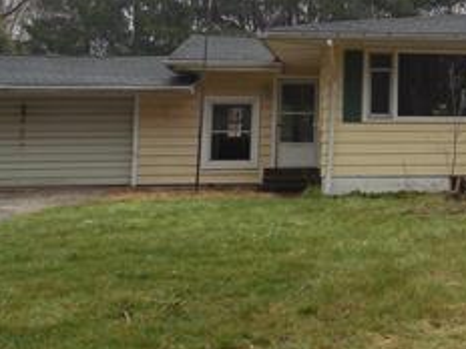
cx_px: 558
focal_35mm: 69
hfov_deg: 25.3
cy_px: 46
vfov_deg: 20.9
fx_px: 929
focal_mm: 4.5
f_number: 3.3
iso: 125
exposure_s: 1/800
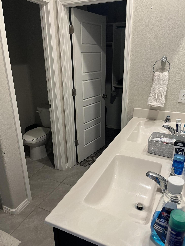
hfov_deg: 53.1
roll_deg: +1.1
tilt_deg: -21.4
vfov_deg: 67.3
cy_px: 123
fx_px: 185
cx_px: 92
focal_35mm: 26
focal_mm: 5.1
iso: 100
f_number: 1.6
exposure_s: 1/60
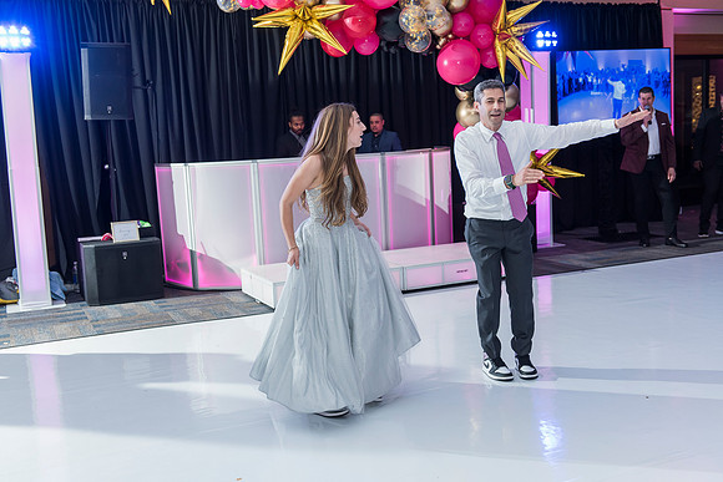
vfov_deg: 33.4
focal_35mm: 40
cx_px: 362
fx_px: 803
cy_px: 241
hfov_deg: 48.4
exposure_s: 1/100
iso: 1000
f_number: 4.5
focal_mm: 40
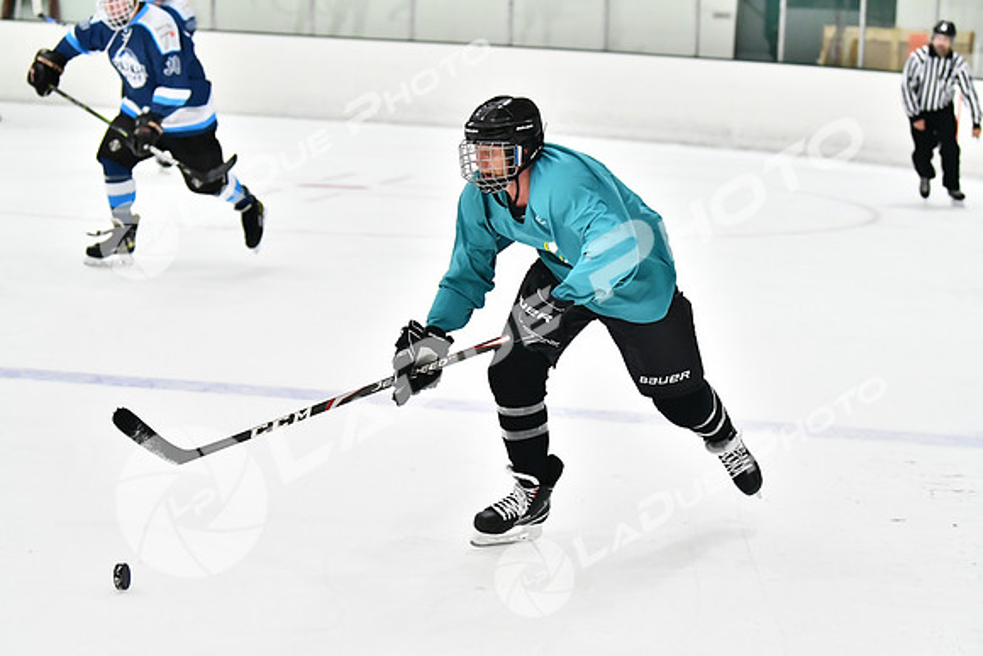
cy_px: 328
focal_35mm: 108
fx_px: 2950
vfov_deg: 12.7
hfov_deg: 18.9
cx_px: 492
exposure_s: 1/1250
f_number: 2.8
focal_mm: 72
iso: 6400
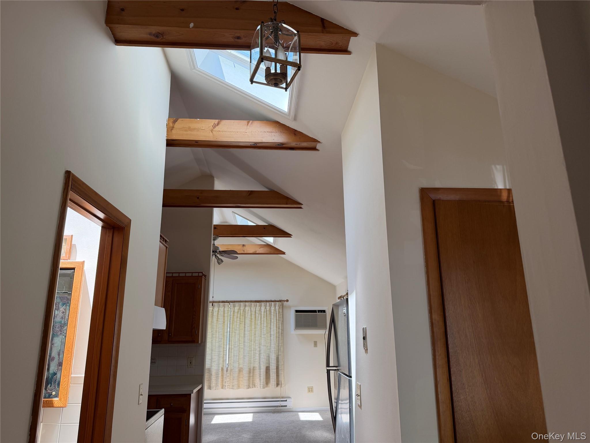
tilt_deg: +15.1
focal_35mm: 24
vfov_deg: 56.8
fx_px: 409
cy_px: 222
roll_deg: +0.7
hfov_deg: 71.6
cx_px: 295
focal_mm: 6.76
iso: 100
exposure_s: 1/194
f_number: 1.78
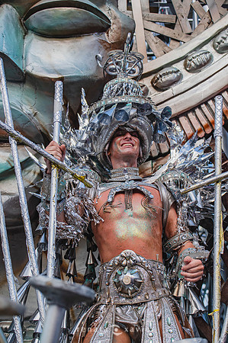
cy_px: 172
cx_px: 114
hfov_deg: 19.4
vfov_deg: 28.9
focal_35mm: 70
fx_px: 666
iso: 400
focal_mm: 70
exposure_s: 1/1600
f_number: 5.6
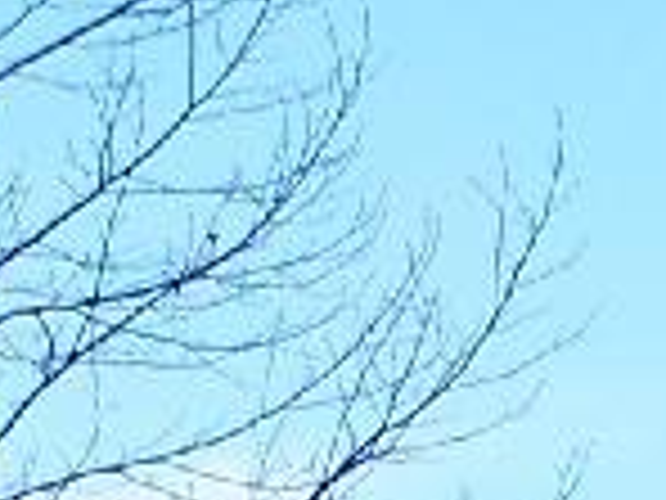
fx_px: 13949
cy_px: 1113
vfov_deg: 2.0
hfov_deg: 2.7
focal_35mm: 725
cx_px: 1238
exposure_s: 1/1000
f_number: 3.2
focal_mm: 17.5
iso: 100
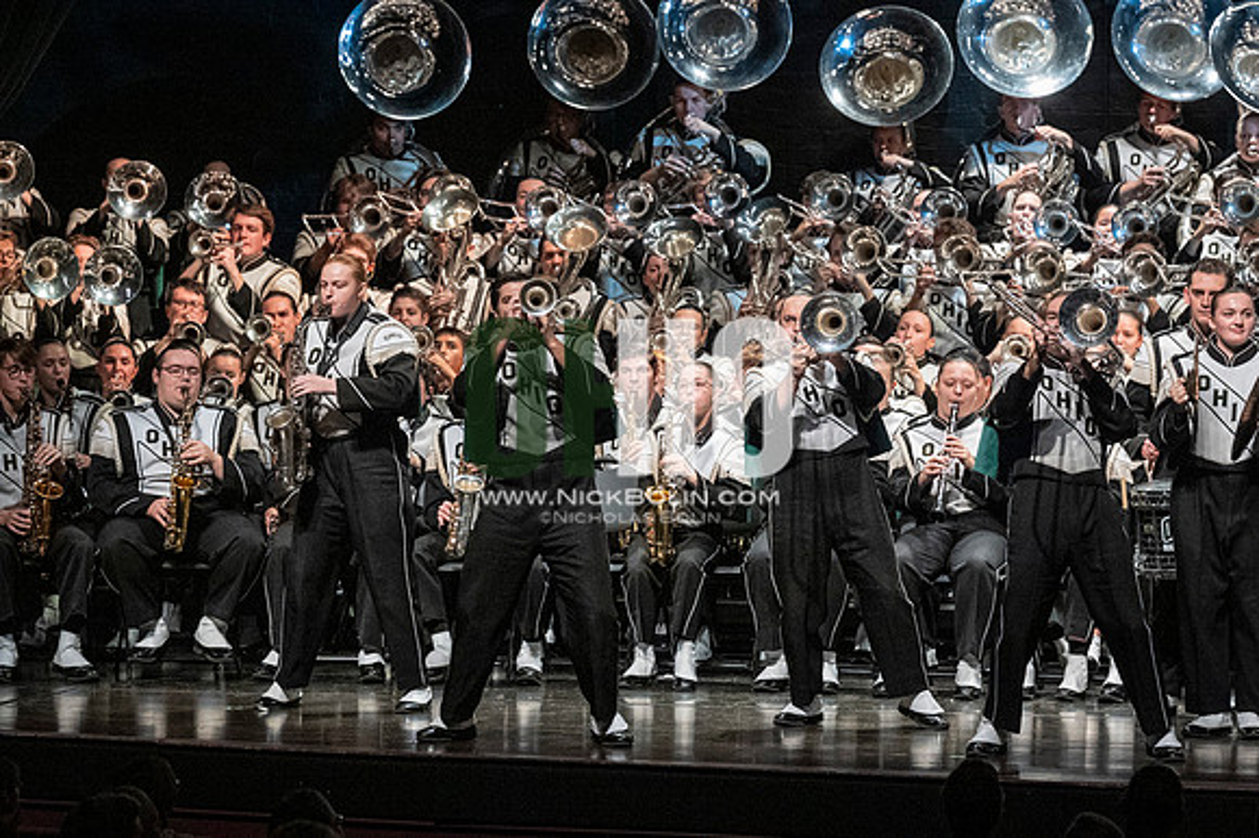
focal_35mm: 210
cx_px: 630
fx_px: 7340
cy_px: 419
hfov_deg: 9.8
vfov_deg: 6.5
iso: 4000
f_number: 4
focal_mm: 140
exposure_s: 1/500
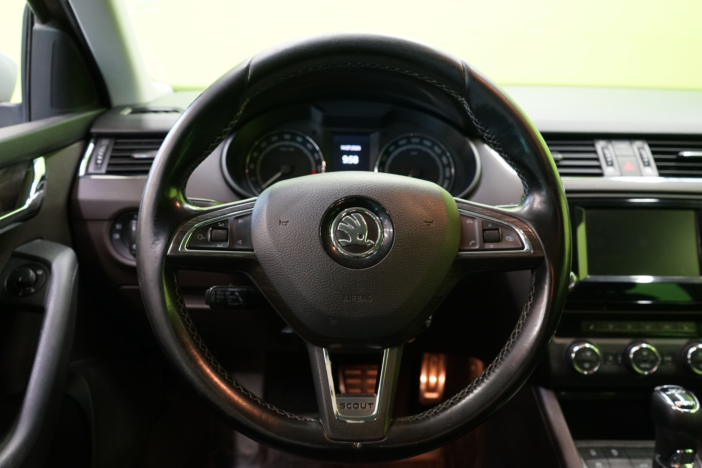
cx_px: 351
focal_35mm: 29
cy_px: 234
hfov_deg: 63.7
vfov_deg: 45.0
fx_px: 565
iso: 2000
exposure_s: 1/15
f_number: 5
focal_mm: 29
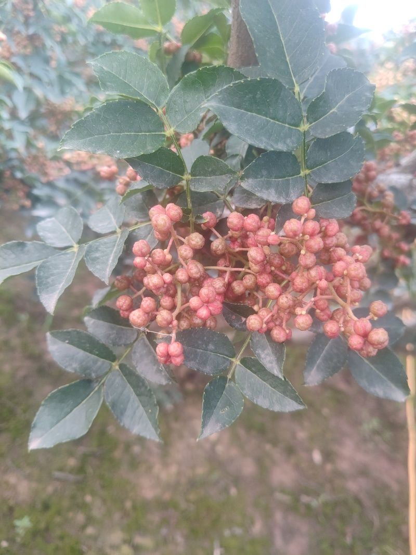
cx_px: 208
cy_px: 278
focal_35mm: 26
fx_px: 417
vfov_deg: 67.3
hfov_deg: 53.1
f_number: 1.88
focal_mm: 4.84
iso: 677
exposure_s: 1/100
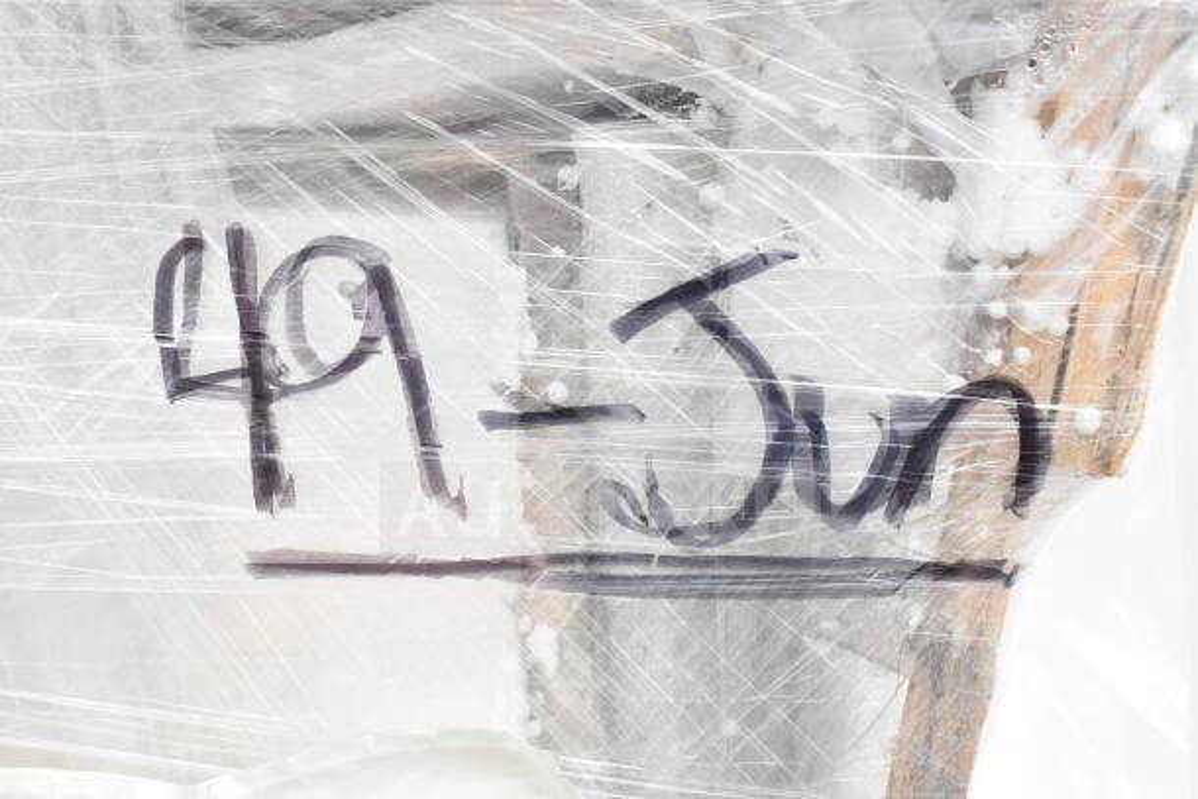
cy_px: 400
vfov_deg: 36.9
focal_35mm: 36
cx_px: 599
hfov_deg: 53.1
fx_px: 1198
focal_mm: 24
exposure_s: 1/400
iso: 1600
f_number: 10
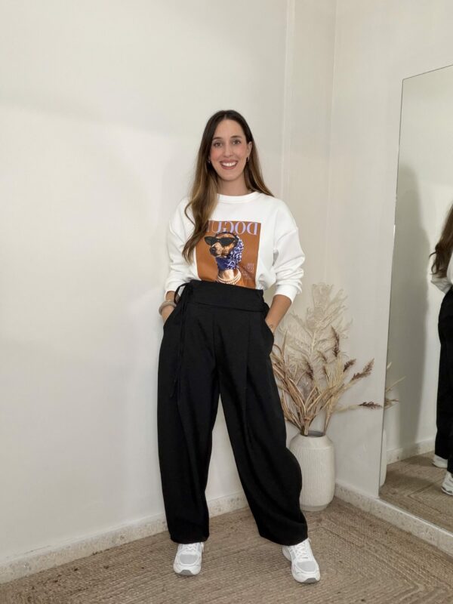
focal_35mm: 30
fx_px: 523
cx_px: 226
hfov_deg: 46.8
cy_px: 302
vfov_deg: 60.0
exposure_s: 1/60
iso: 160
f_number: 1.9
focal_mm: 2.71
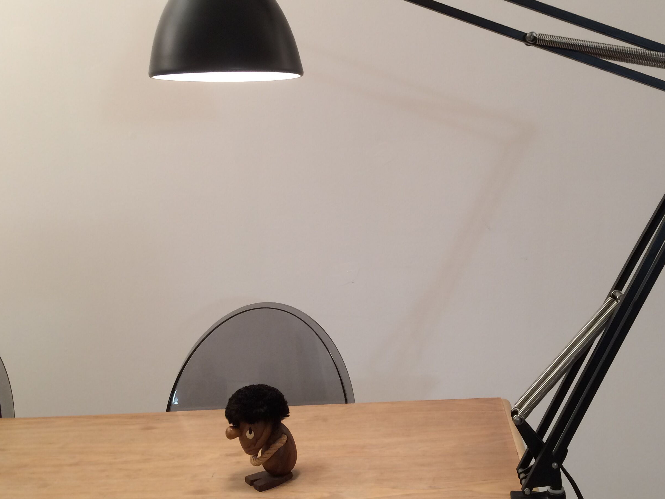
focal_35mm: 39
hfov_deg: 47.7
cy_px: 217
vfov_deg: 36.8
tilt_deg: -6.2
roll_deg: +1.8
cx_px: 379
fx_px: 749
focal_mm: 4.15
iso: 40
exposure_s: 1/33
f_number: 2.2
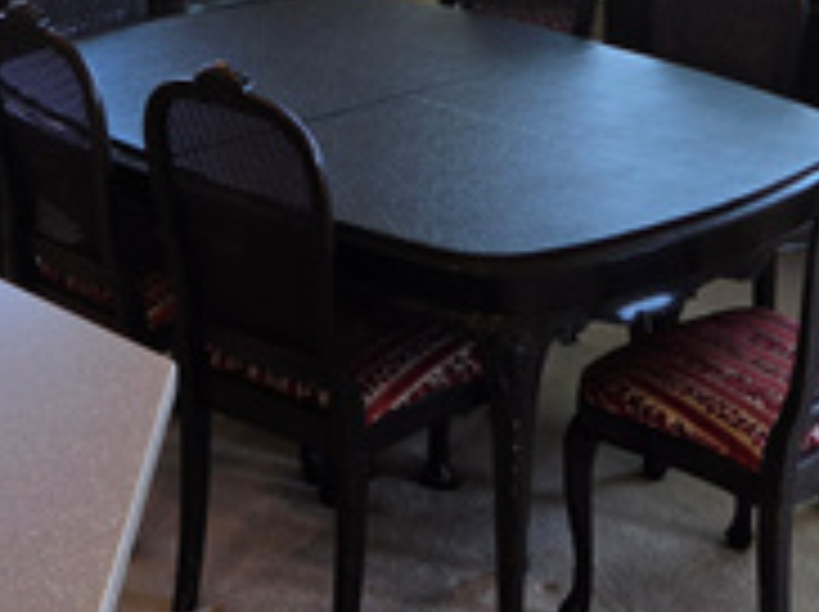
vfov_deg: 16.3
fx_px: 1914
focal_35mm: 81
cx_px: 423
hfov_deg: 24.2
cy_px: -346
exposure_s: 1/120
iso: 25
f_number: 1.8
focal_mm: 5.4
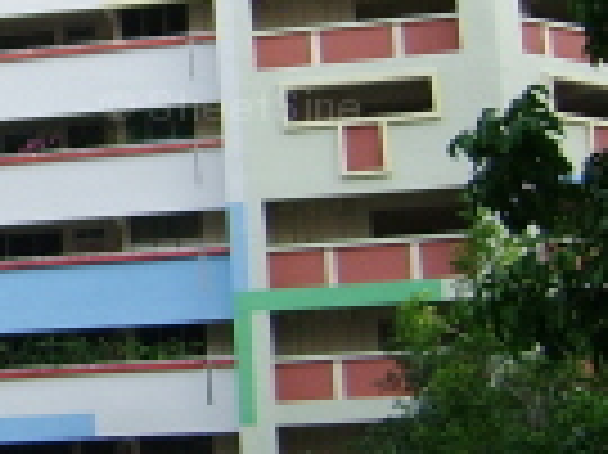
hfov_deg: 12.7
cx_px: -464
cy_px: 112
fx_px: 2509
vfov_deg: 10.3
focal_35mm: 143
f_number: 2.8
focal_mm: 5.95
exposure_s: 1/229
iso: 50
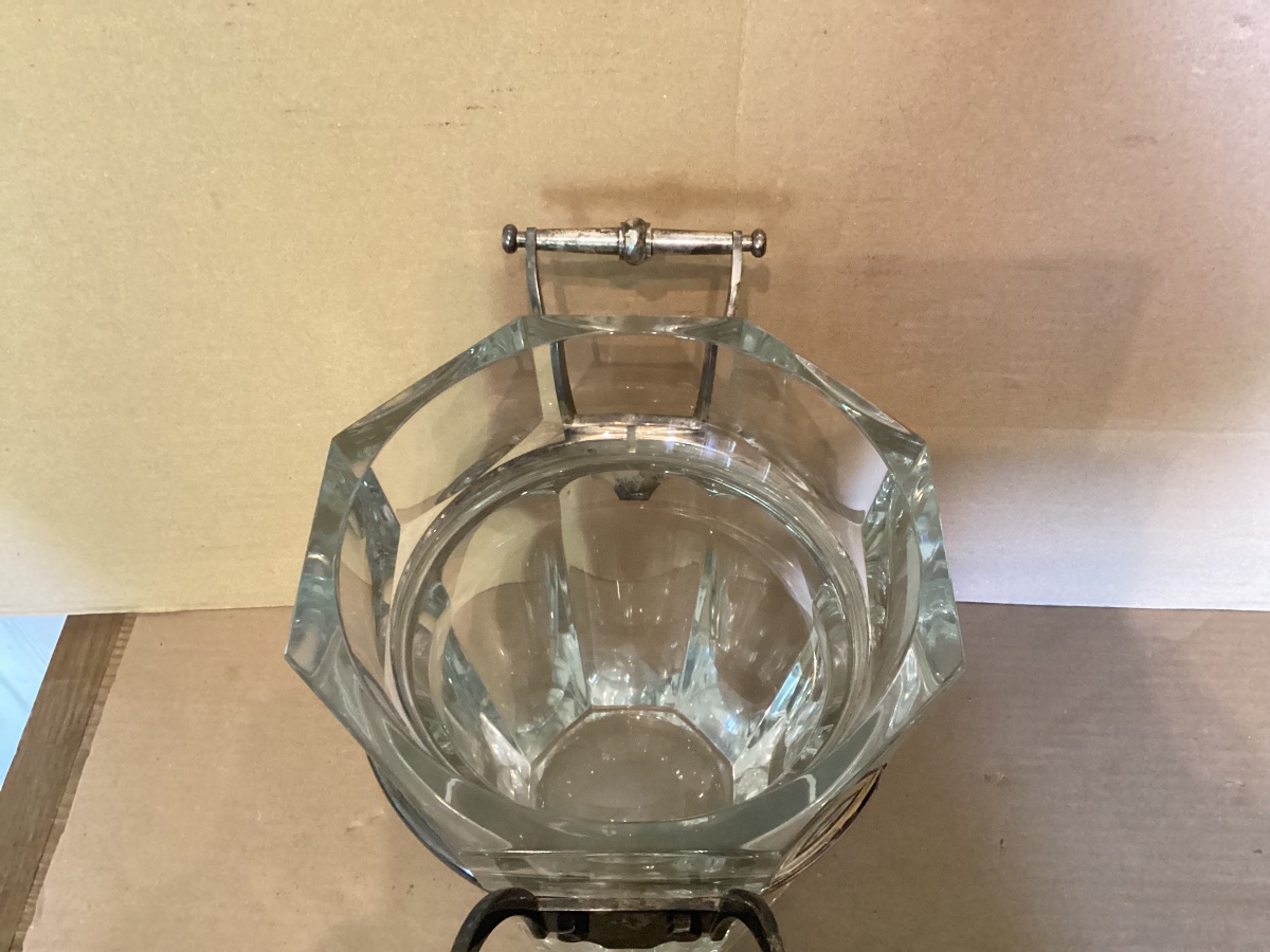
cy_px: 476
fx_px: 1137
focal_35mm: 31
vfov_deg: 45.4
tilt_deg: -51.9
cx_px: 635
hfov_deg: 58.4
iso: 640
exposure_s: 1/25
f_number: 2.4
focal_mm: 3.3
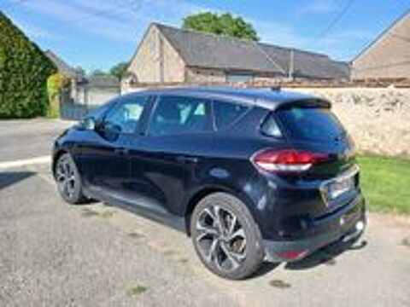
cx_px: 205
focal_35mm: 27
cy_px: 154
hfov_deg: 65.3
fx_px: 320
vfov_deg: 51.4
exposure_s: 1/281
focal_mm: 3.98
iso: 20
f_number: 1.8
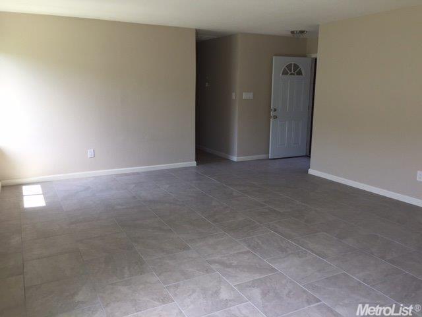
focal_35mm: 29
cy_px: 158
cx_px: 211
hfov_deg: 61.7
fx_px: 354
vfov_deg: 48.2
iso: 40
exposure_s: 1/120
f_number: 2.2
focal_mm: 4.15
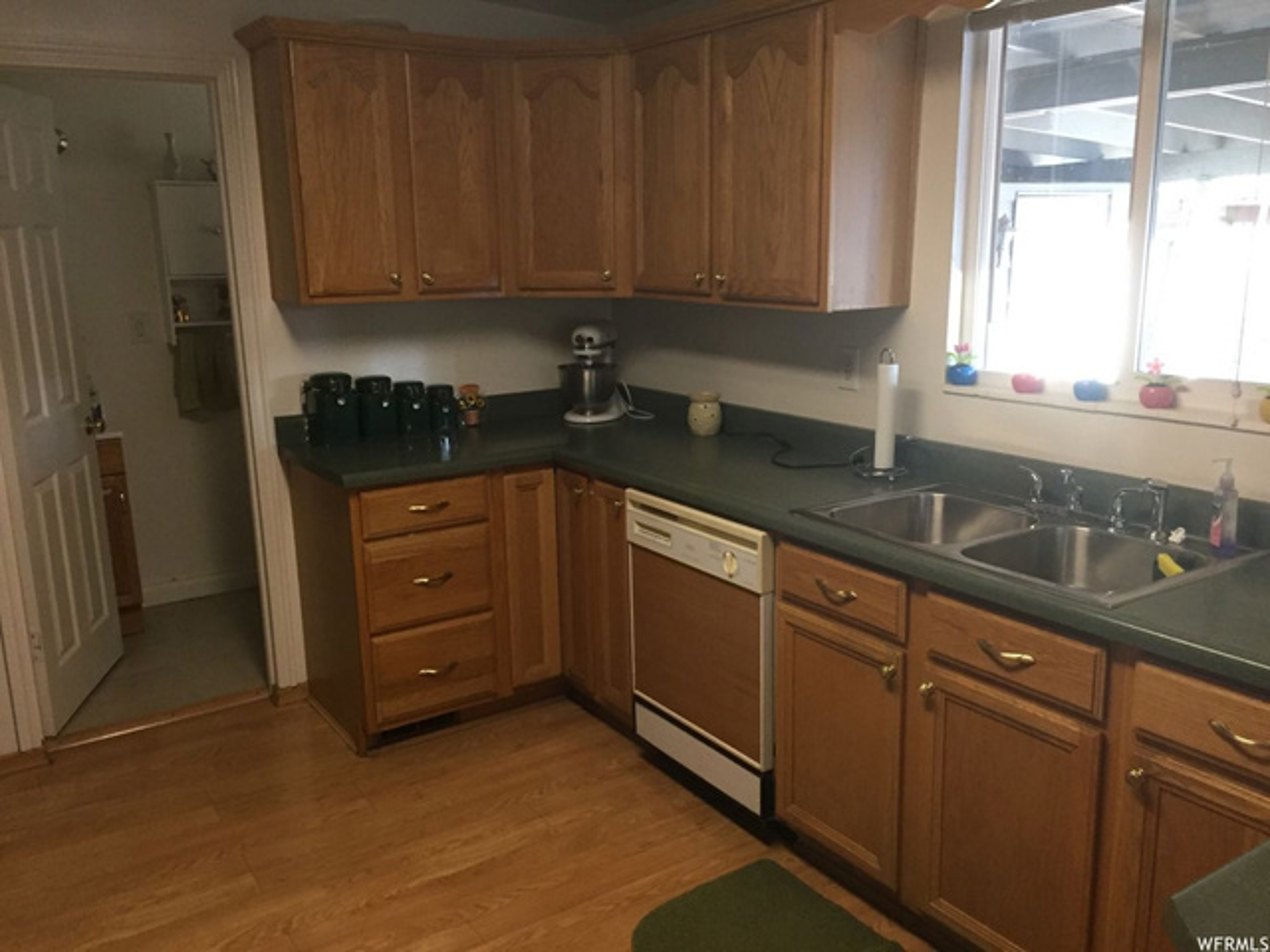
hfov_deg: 61.7
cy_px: 476
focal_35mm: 29
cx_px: 635
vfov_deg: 48.2
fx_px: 1064
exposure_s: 1/24
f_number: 2.2
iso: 250
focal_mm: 4.15
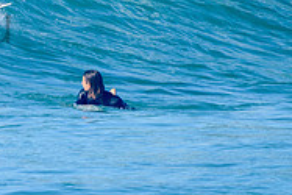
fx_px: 15439
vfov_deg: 0.7
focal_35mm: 1902
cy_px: -19
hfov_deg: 1.1
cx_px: -77
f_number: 5.6
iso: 320
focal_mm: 500
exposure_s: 1/2000
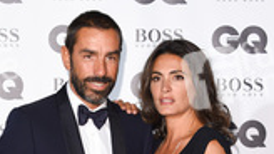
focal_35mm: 205
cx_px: 116
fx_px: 1488
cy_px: 321
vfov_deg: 5.8
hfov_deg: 10.5
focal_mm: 80
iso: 800
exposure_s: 1/250
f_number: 5.6
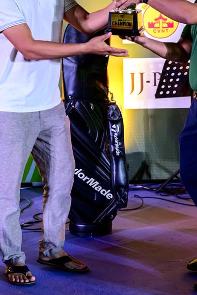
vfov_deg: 20.5
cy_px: 105
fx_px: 812
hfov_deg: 13.8
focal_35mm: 99
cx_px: 113
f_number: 4.5
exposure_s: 1/250
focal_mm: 41
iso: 4500
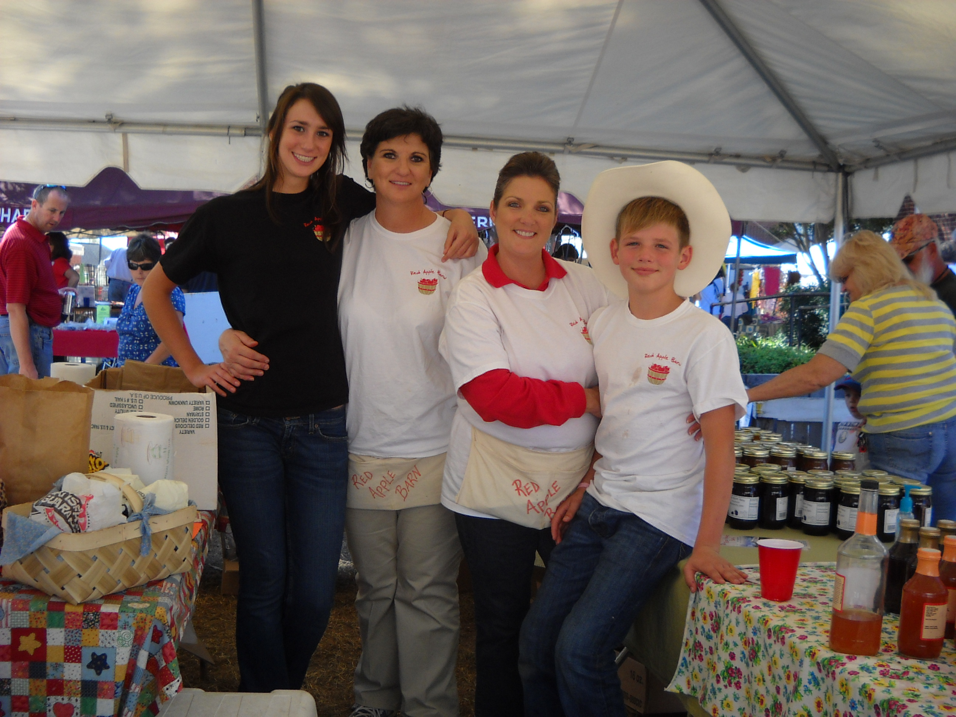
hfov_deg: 45.8
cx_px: 478
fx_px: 1132
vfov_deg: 35.1
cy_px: 358
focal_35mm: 41
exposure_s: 1/250
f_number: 3.1
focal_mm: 6.72
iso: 118
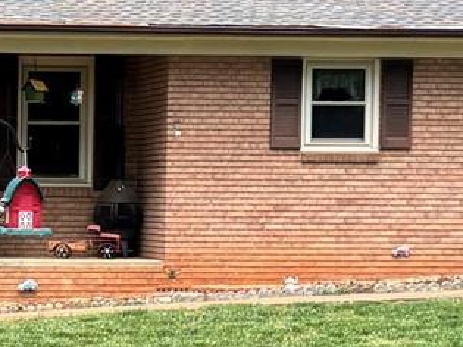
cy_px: 329
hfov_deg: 11.5
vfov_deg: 8.7
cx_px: -101
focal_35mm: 169
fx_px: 2260
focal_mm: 5.96
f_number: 1.6
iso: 50
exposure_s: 1/763
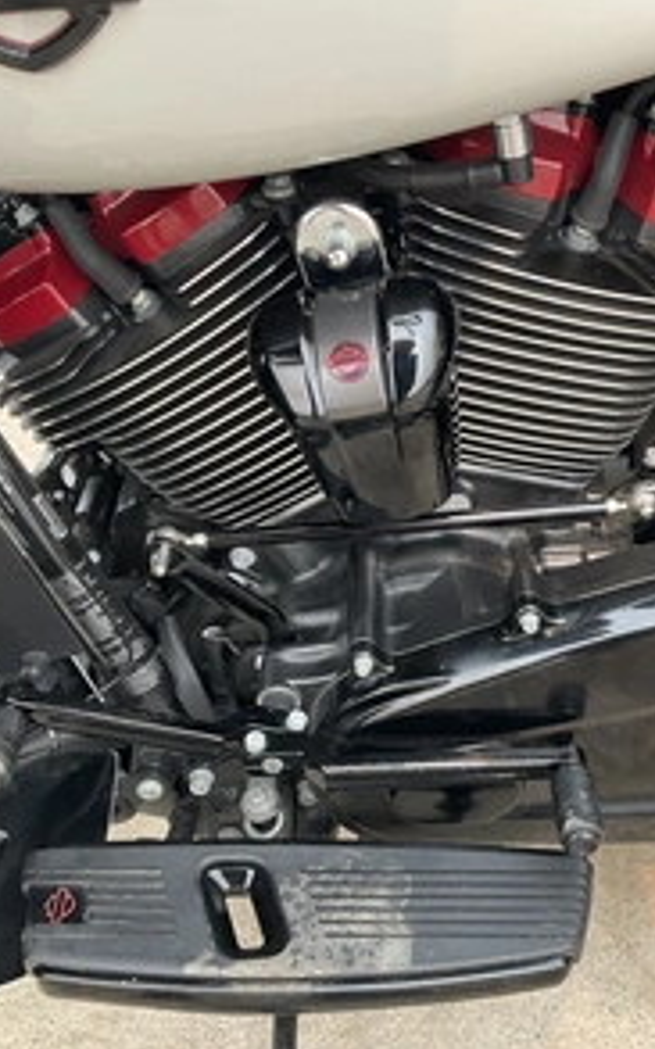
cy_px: 519
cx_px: 462
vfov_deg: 47.2
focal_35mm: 42
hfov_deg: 30.2
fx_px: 1200
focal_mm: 3
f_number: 1.8
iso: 20
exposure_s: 1/122
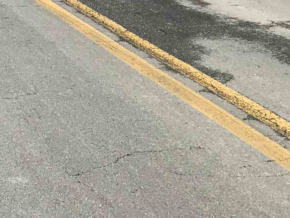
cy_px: -214
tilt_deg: +3.8
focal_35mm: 111
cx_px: -112
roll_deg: +2.2
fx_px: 930
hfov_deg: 16.5
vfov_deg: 11.9
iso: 20
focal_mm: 3.99
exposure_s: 1/2128
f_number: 1.8
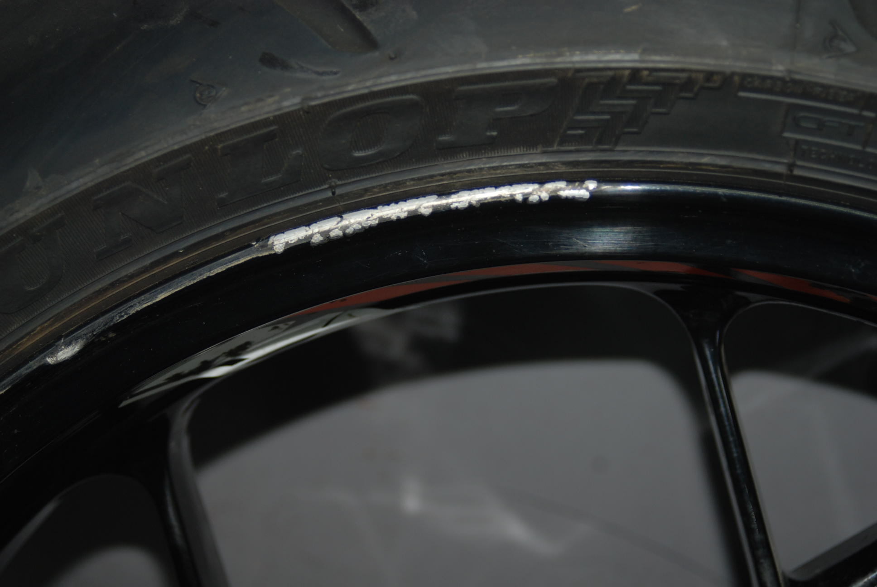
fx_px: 2268
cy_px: 294
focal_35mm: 93
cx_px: 438
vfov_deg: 14.7
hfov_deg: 21.9
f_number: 5
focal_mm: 62
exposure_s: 1/60
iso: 200
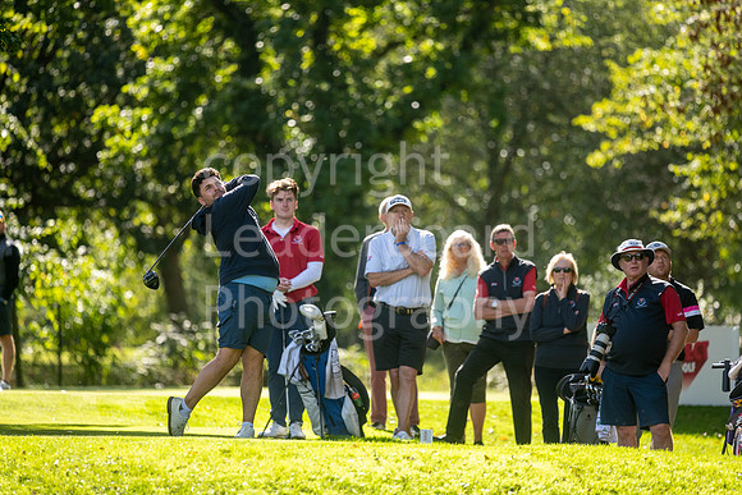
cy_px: 248
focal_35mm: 300
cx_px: 371
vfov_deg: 4.6
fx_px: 6184
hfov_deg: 6.9
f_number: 4
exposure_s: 1/1000
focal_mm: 300
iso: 400
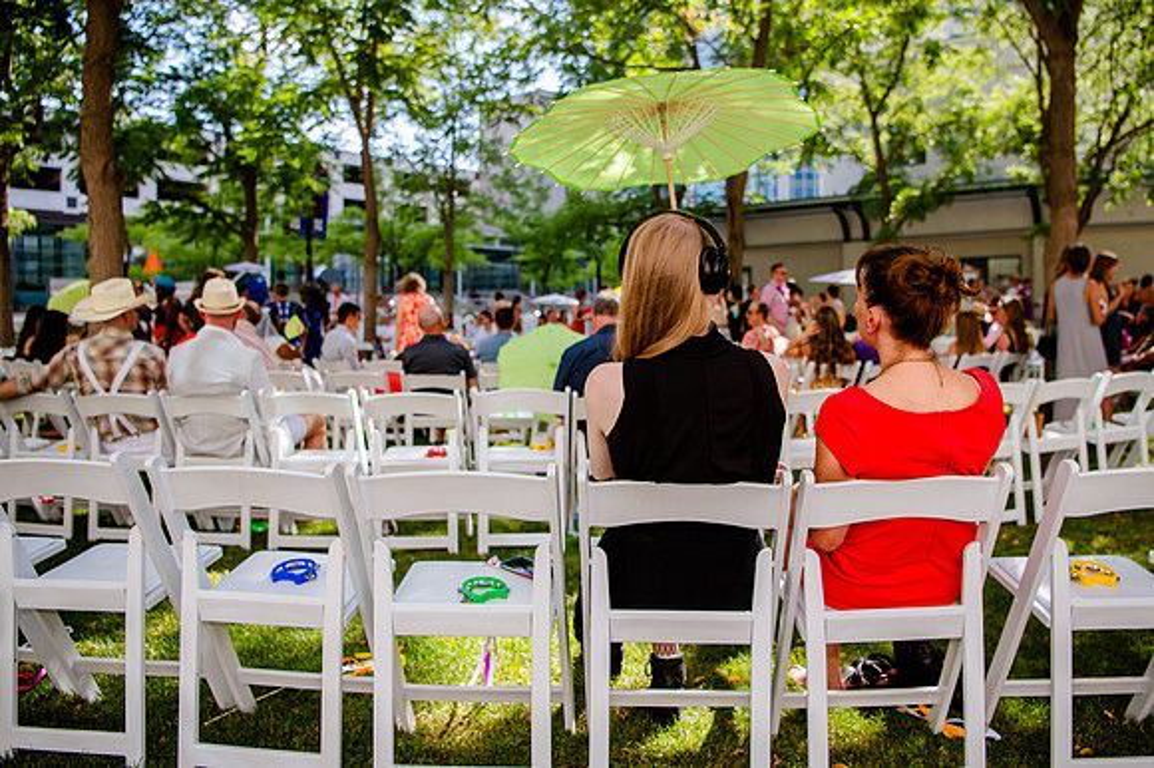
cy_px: 345
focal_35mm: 28
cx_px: 608
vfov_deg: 46.7
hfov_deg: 66.0
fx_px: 888
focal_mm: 24
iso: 200
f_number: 2.8
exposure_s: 1/640
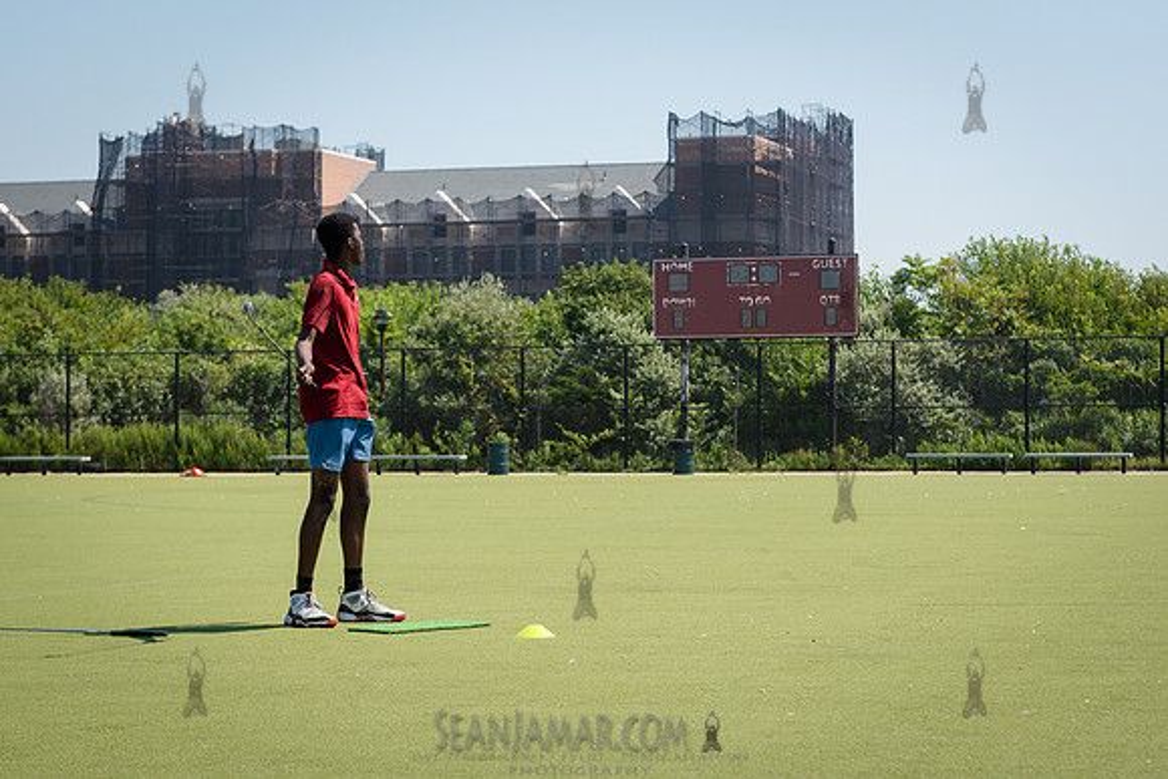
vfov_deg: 15.4
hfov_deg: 22.9
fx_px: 2884
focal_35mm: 89
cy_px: 392
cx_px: 561
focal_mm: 70
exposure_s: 1/500
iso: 100
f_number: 5
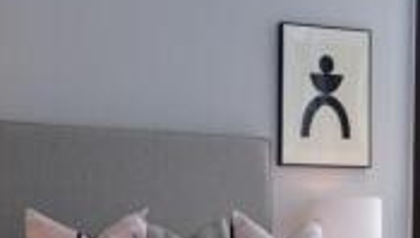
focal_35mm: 91
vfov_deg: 13.3
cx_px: 163
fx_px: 1015
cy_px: 196
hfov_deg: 23.3
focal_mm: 21.4
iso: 250
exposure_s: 1/60
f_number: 3.2
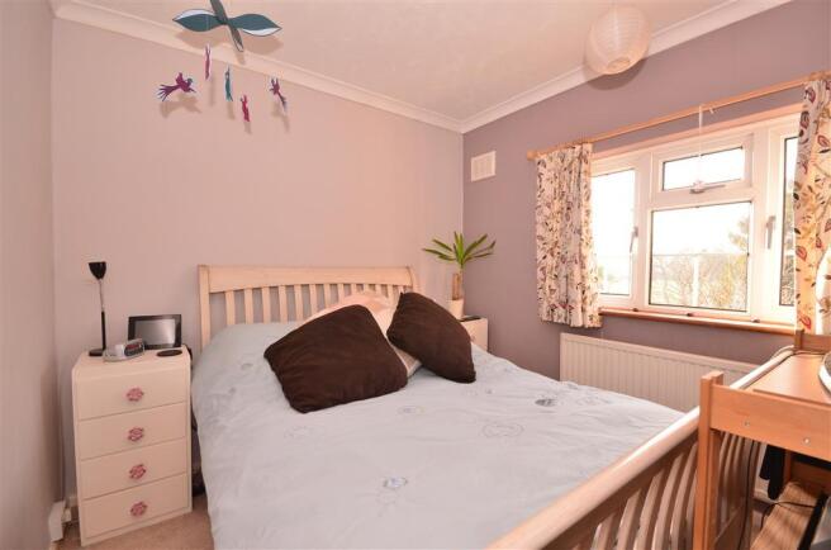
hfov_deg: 100.5
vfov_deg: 77.0
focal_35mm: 15
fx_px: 345
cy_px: 275
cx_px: 416
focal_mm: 10
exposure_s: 1/30
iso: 640
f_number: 9
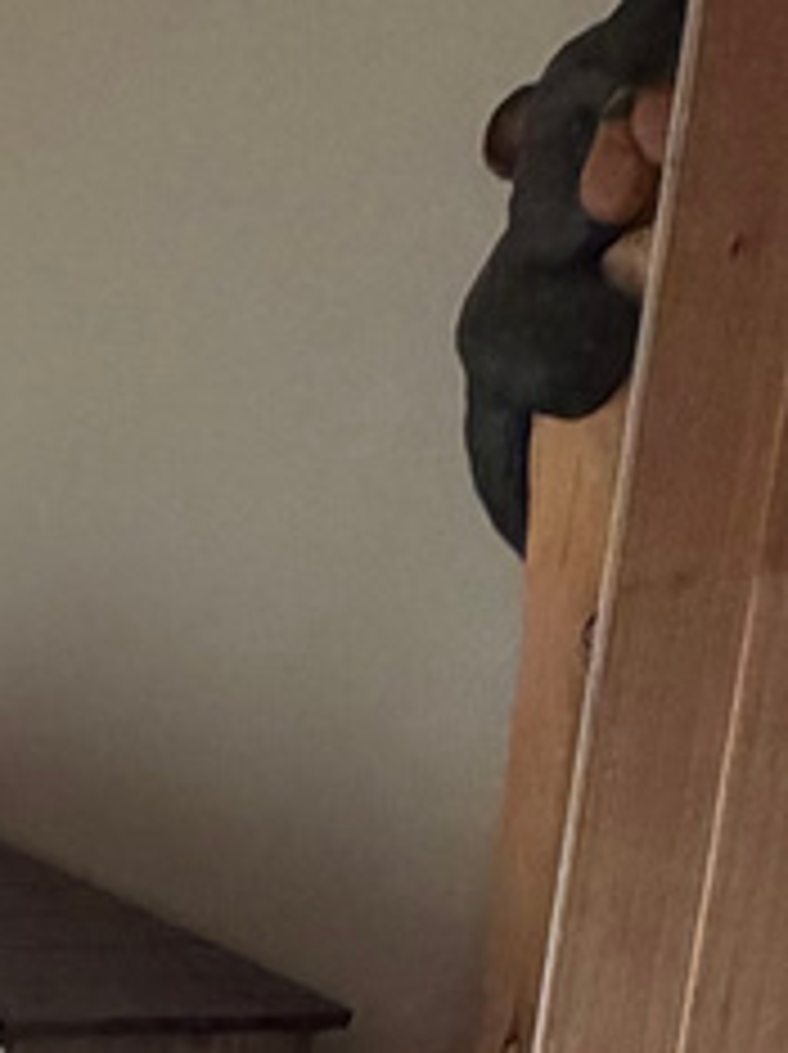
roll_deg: +1.9
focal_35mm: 92
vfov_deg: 17.3
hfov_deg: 13.0
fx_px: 2797
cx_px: -977
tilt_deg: -15.3
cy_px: 1904
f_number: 2.2
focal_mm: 2.22
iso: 320
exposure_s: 1/118
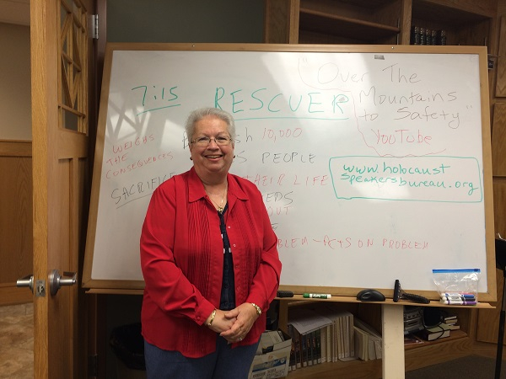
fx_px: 424
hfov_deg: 61.7
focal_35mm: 29
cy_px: 190
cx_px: 253
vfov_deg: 48.2
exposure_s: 1/30
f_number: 2.2
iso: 40
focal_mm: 4.15
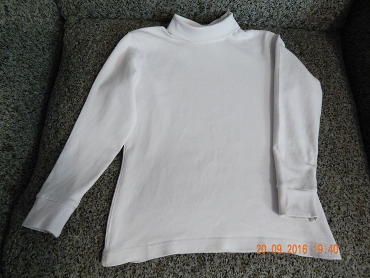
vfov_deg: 58.9
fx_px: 246
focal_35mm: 23
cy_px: 139
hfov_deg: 73.9
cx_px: 185
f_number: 3
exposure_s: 1/13
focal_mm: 4
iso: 400
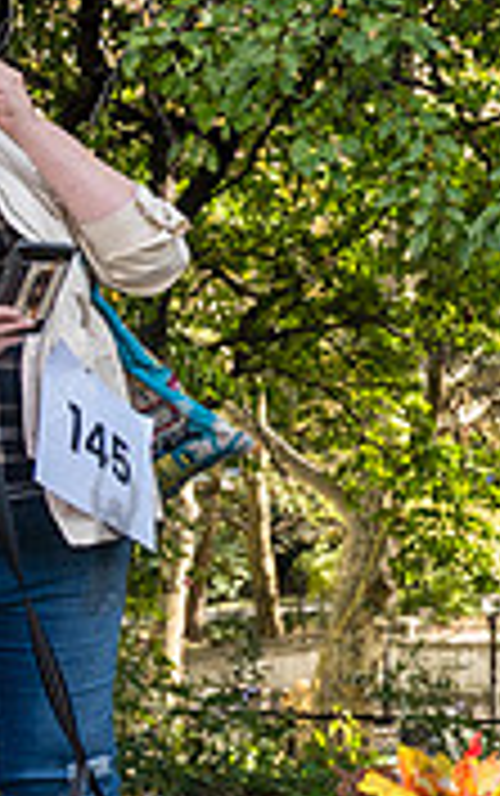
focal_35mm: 94
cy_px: 583
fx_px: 2044
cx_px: 1266
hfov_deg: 11.2
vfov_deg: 21.9
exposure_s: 1/640
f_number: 5
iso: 1000
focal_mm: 24
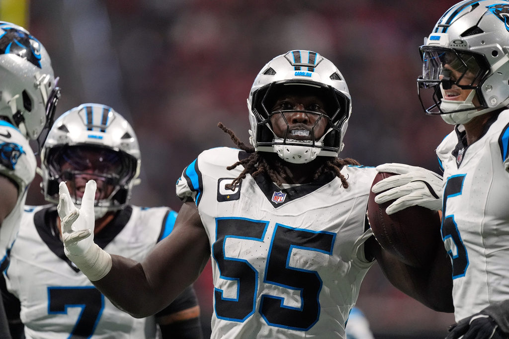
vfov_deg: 2.3
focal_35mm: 600
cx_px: 254
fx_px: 8480
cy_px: 170
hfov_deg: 3.4
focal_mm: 600
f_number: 4
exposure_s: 1/2000
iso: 5000
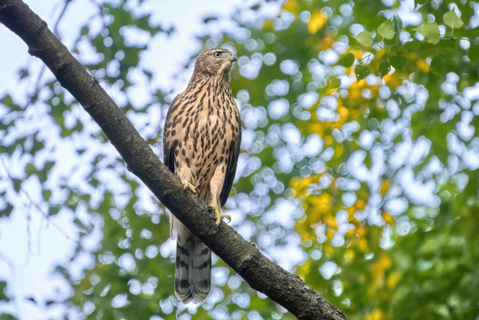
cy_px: 160
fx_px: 11976
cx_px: 240
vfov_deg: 1.5
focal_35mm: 900
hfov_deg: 2.3
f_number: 6.3
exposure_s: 1/500
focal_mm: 600
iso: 2000
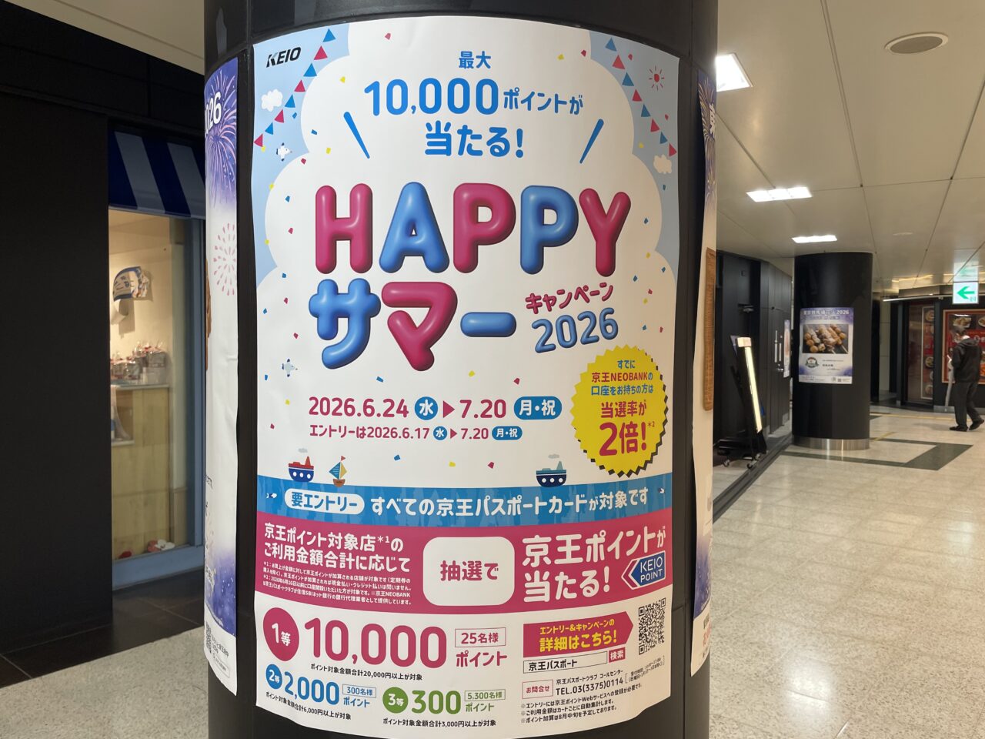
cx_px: 492
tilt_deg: -1.6
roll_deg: -0.6
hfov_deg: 67.3
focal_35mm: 26
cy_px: 370
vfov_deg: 53.1
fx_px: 740
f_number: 1.6
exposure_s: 1/100
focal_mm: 4.2
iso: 50
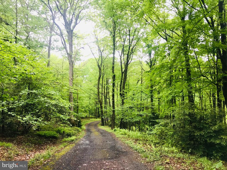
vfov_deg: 49.7
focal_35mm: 28
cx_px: 114
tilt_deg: +5.4
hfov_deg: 63.4
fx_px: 184
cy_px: 85
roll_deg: +1.4
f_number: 1.8
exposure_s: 1/94
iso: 20
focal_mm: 3.99
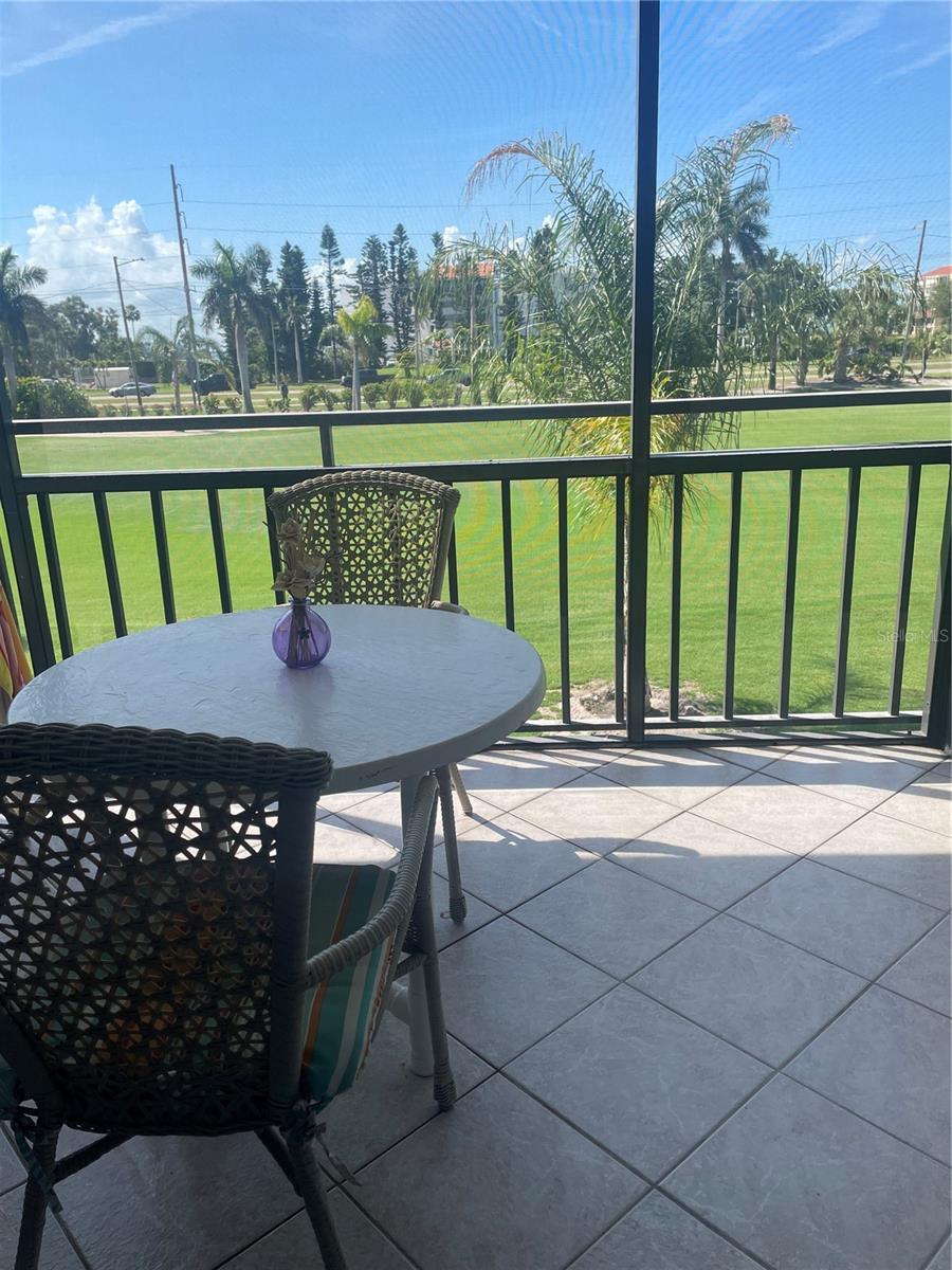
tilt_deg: -15.9
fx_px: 953
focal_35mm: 26
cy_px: 635
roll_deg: +3.8
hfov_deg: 53.1
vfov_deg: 67.3
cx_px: 476
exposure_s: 1/1062
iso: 32
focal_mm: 4.2
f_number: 1.6
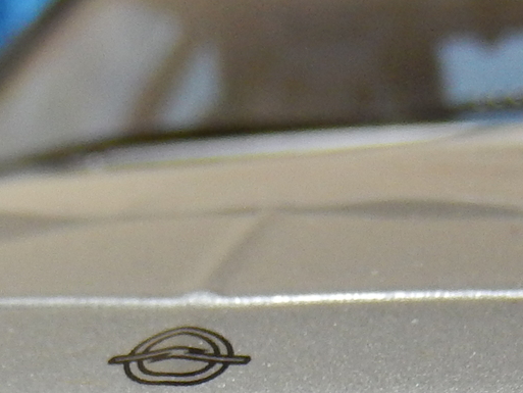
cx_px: 226
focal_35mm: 156
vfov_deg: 9.1
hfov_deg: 12.7
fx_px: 2357
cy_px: 732
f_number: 3.8
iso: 220
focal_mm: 5.7
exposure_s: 1/30
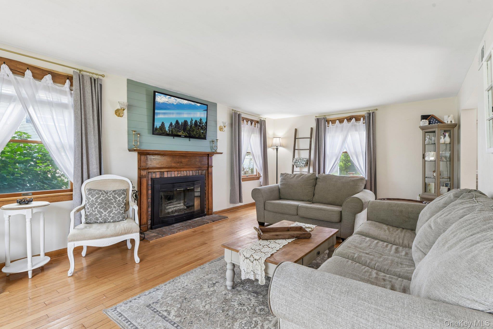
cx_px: 246
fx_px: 233
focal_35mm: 17
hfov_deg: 93.3
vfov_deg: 70.4
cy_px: 164
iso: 250
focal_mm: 17
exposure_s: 1/8
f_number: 9
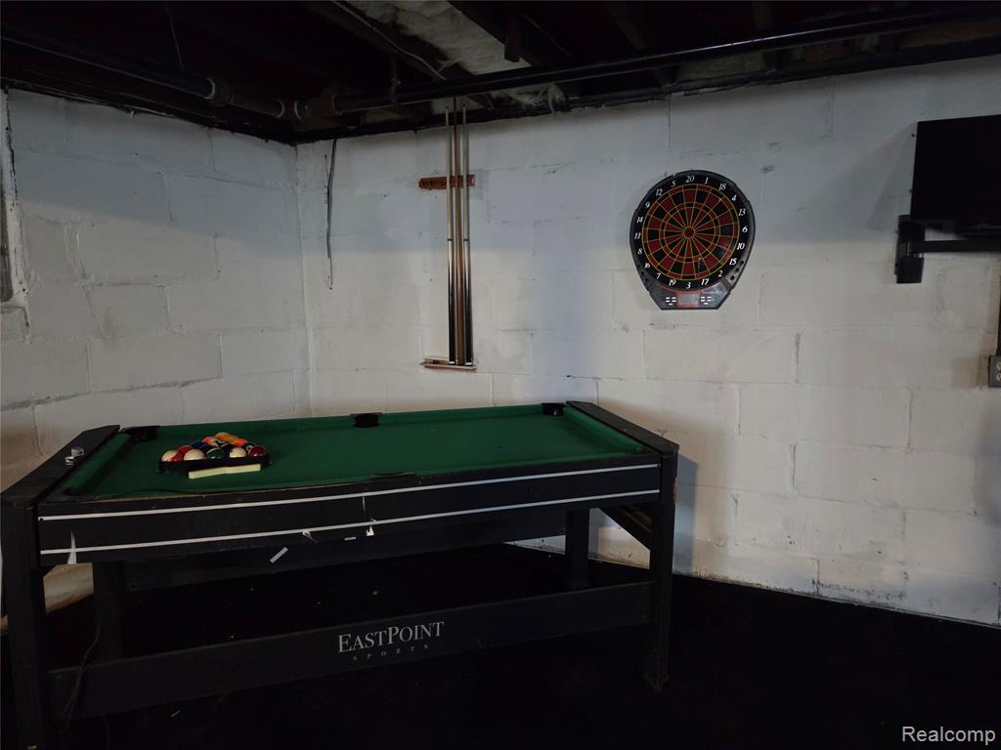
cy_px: 375
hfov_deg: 73.9
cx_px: 500
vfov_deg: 58.9
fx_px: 665
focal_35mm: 23
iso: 1600
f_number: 1.8
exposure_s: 1/60
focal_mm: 5.4
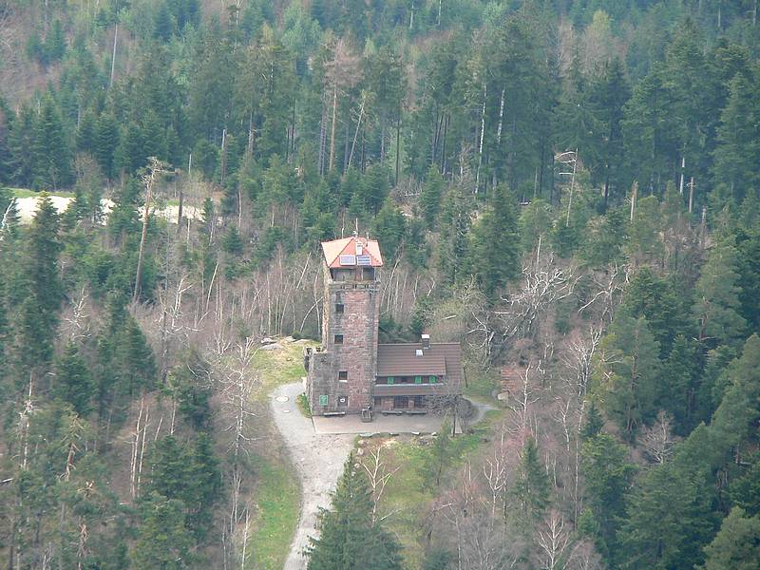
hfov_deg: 4.6
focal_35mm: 432
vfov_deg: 3.4
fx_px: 9485
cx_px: 380
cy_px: 285
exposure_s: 1/160
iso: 100
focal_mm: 72
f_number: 4
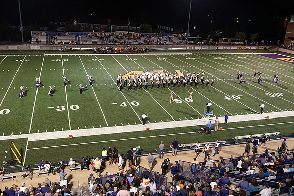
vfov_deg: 38.9
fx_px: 278
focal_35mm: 34
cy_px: 98
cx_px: 147
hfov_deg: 55.8
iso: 6400
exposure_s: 1/320
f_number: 5
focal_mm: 34
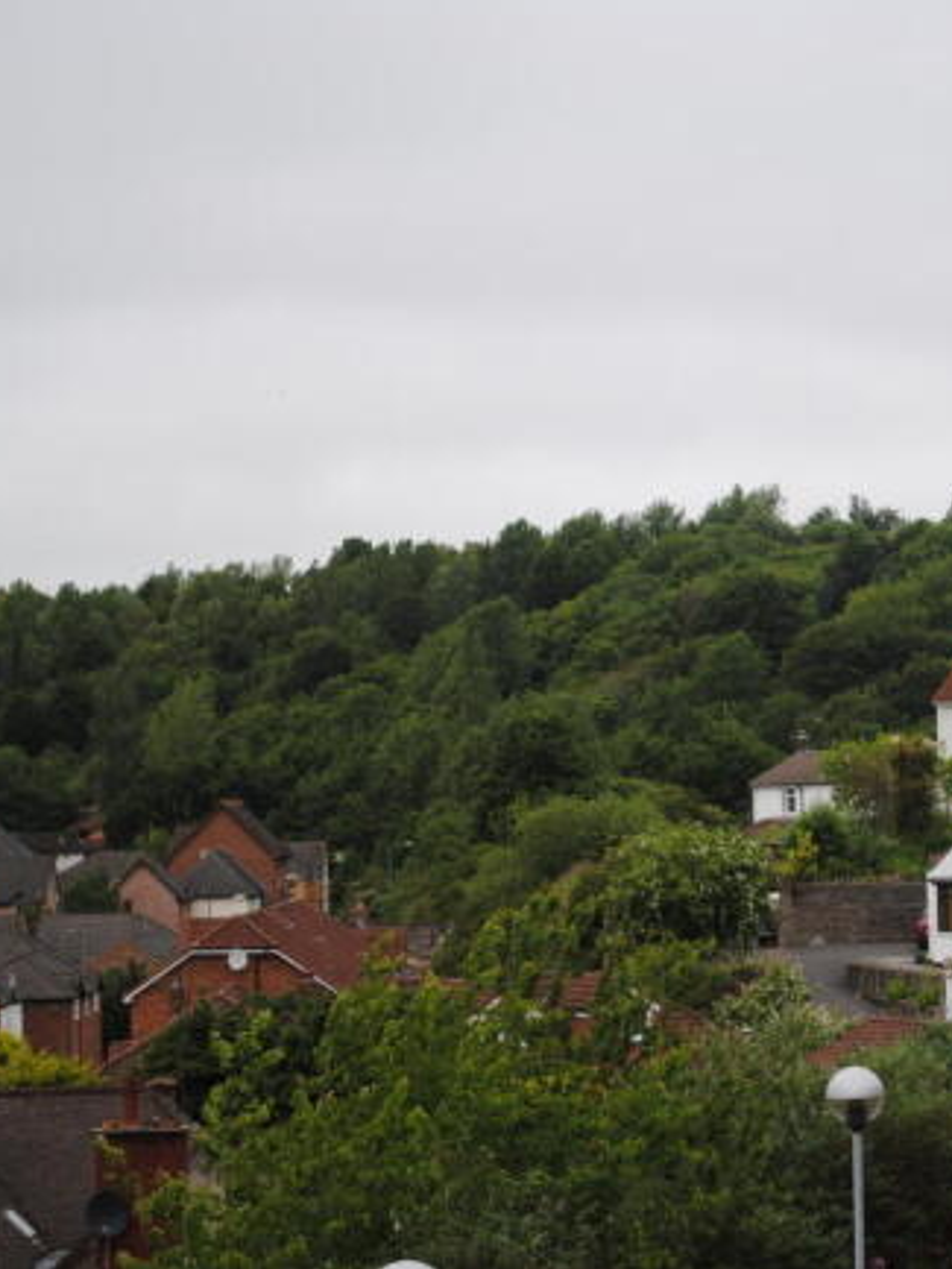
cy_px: 632
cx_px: 775
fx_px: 3582
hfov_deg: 15.0
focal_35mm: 98
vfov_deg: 20.1
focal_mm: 45
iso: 100
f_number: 5.3
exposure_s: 1/160
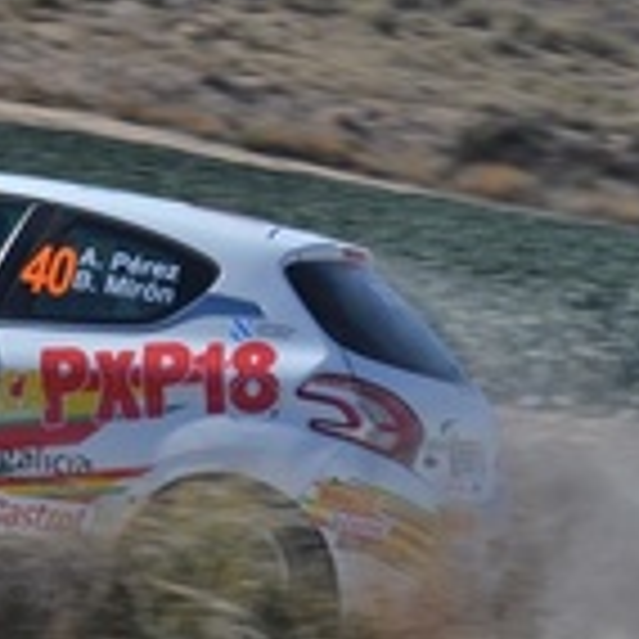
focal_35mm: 210
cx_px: -288
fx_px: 4392
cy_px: 99
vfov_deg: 8.3
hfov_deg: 8.2
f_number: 9
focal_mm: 55
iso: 100
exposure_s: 1/320
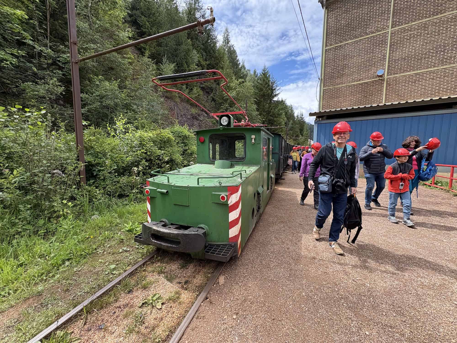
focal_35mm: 14
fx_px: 185
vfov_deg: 85.7
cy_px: 172
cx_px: 228
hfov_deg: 102.1
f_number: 2.2
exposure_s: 1/482
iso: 40
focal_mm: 2.2
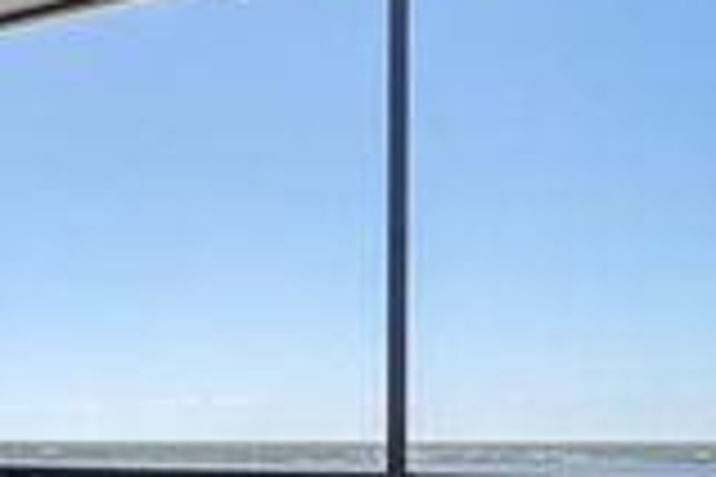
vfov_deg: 28.7
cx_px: -176
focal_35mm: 44
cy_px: 470
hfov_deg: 34.2
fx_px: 875
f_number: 7.1
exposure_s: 1/25
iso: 250
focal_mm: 14
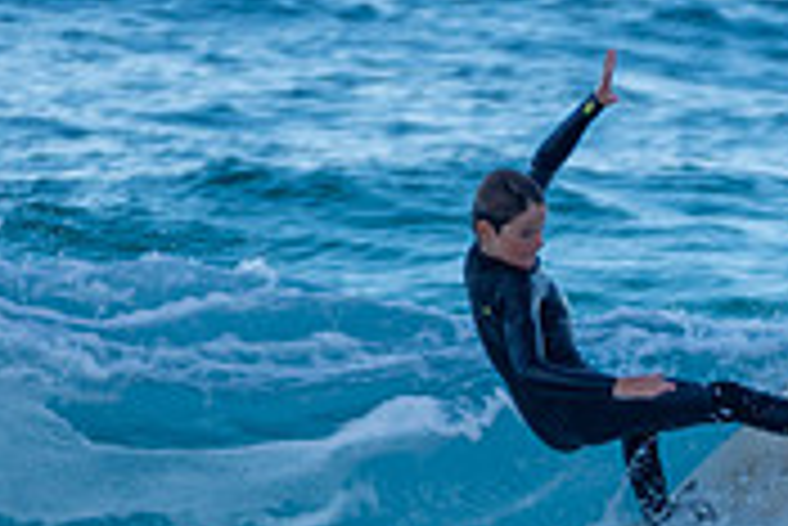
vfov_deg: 0.6
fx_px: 54437
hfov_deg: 0.8
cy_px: 560
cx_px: 793
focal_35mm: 2485
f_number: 5.6
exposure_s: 1/500
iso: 180
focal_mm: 500
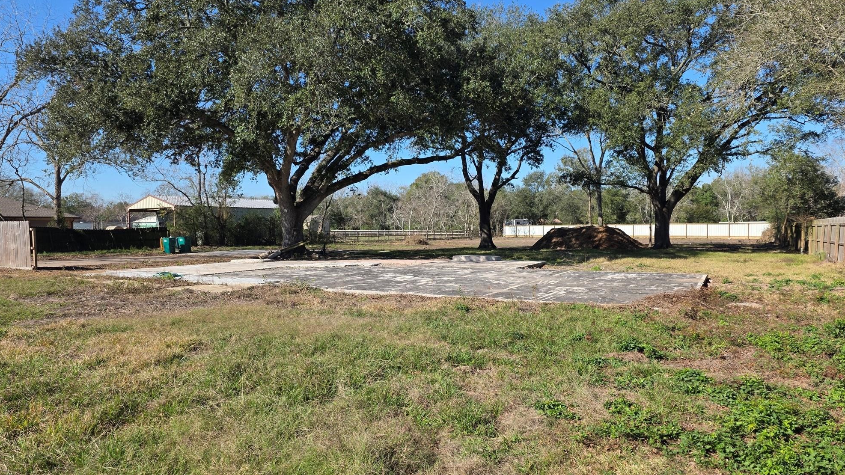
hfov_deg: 71.9
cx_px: 420
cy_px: 256
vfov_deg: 44.3
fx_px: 583
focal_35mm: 26
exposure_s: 1/4434
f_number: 1.7
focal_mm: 6.25
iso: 80
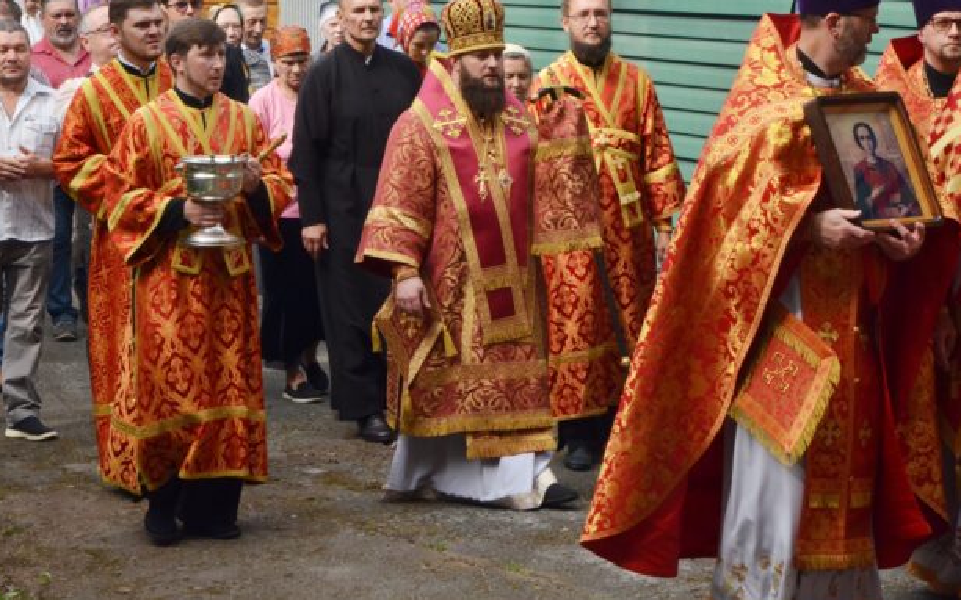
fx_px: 3195
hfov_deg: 17.1
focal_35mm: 122
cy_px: 251
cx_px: 510
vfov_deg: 10.7
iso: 800
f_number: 22
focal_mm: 70
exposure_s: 1/250
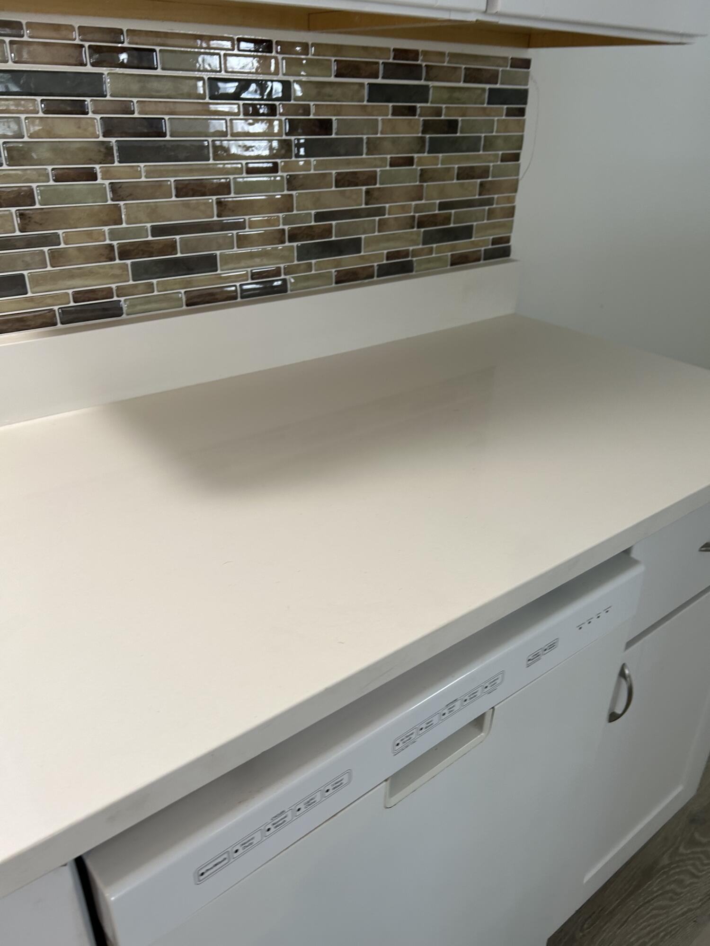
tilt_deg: -27.7
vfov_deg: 67.3
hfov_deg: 53.1
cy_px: 473
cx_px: 355
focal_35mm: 26
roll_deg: -1.4
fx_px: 711
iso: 80
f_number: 1.5
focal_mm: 5.7
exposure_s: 1/60
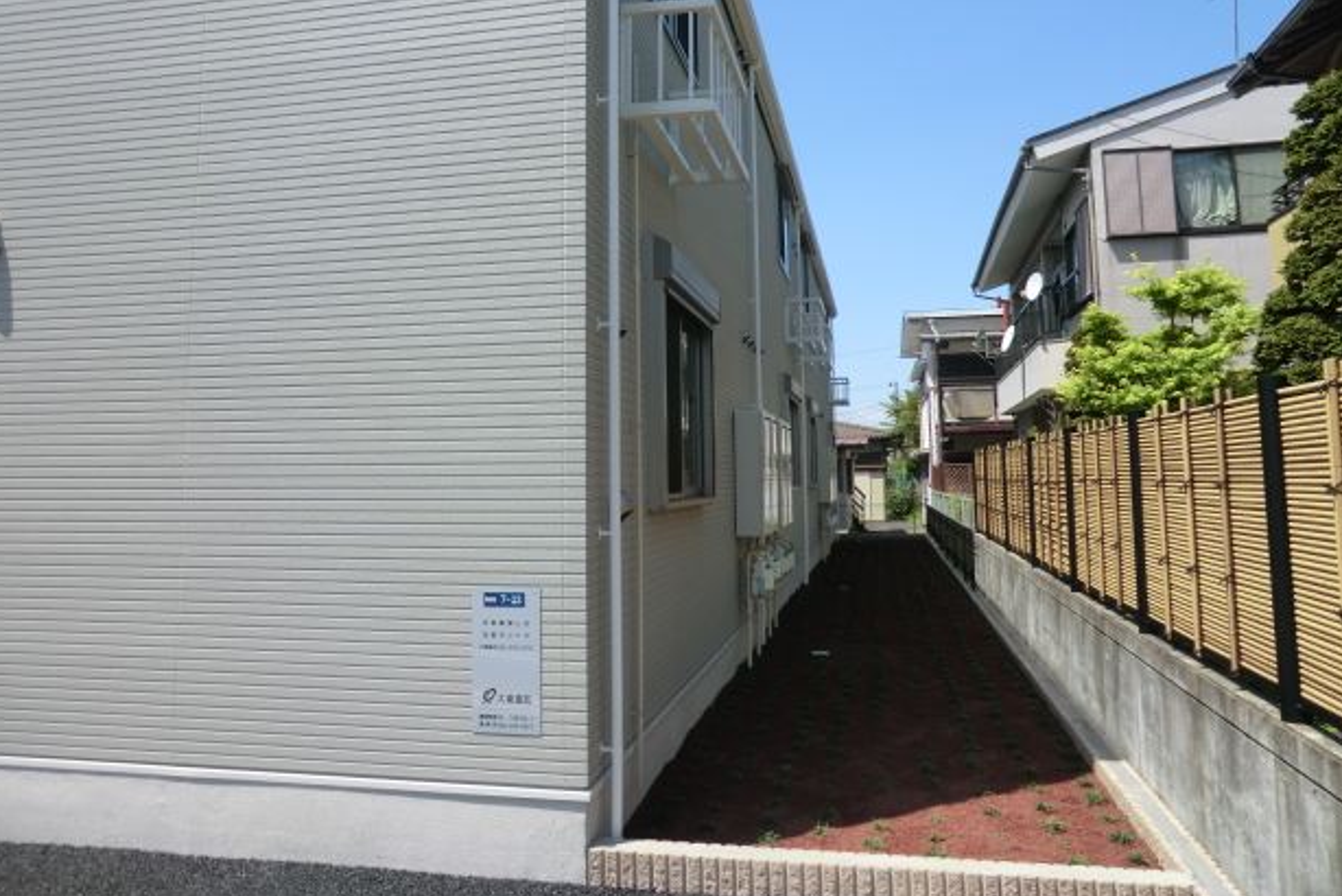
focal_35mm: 26
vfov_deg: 49.4
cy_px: 382
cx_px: 686
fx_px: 970
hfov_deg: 69.4
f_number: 7.5
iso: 80
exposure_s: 1/200
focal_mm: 4.3
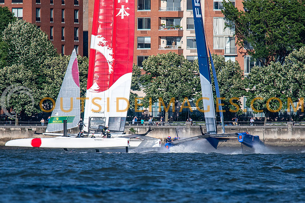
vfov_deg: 1.7
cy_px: 121
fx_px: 6836
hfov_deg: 2.6
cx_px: 152
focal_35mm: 807
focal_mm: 420
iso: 640
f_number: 5.6
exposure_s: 1/3200
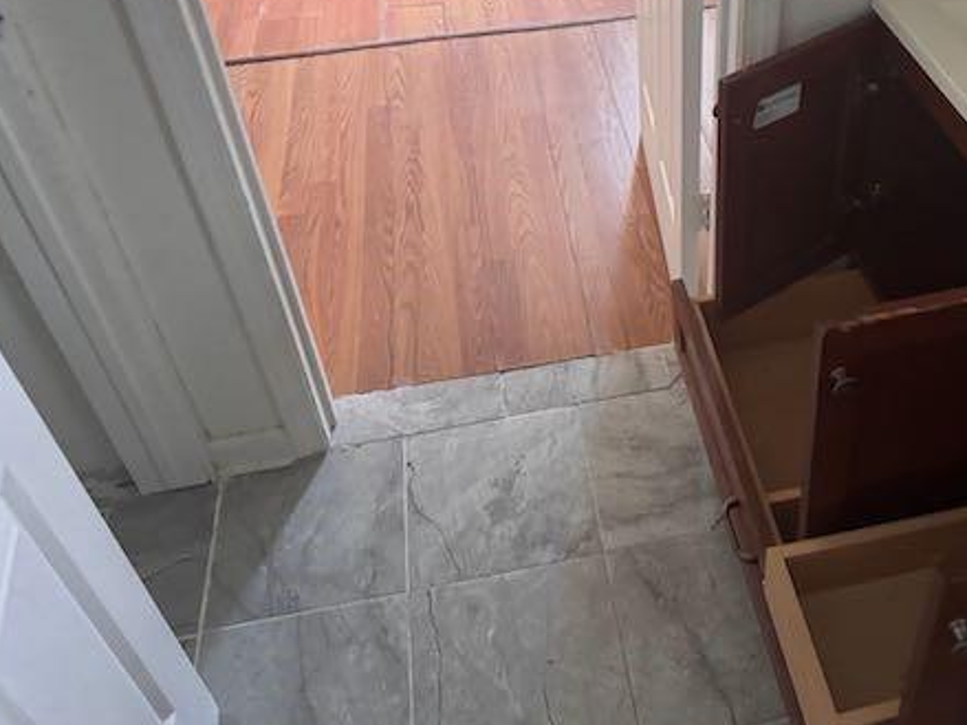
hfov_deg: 51.6
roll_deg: +2.8
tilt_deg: -32.5
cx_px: 652
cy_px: 214
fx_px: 977
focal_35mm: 35
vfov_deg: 39.9
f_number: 1.78
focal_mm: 6.76
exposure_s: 1/60
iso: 800
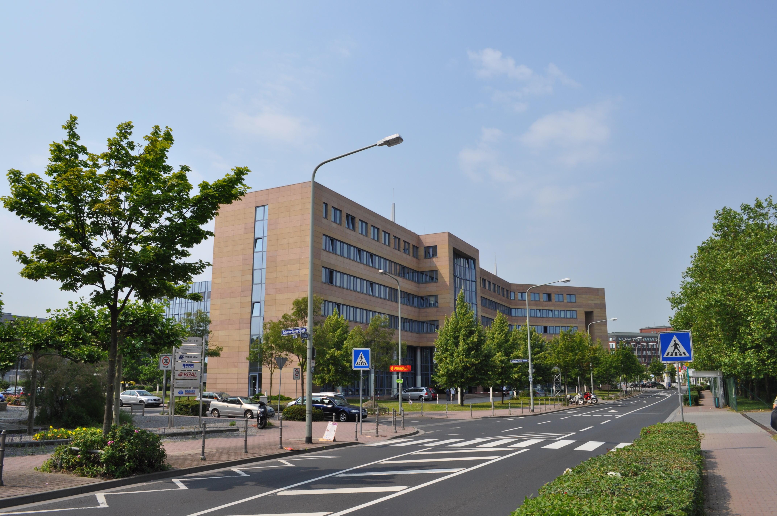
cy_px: 258
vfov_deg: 47.8
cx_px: 388
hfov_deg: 67.4
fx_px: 582
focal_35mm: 27
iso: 200
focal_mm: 18
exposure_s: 1/400
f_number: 10
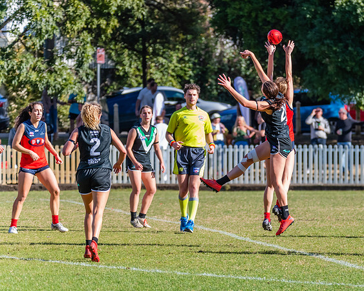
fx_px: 4194
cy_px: 134
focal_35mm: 389
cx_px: 302
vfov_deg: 4.0
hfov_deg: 5.0
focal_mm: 250
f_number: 6.3
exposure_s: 1/1600
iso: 800
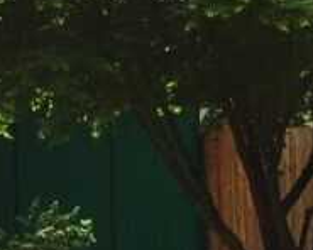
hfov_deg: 6.3
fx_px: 2761
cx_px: -283
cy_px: -193
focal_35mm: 298
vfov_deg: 5.1
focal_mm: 26
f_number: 5.6
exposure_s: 1/400
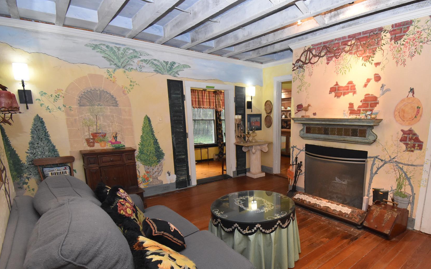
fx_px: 223
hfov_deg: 86.5
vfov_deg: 61.5
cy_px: 165
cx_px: 266
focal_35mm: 19
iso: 1600
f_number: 4.5
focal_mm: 10
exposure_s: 1/80
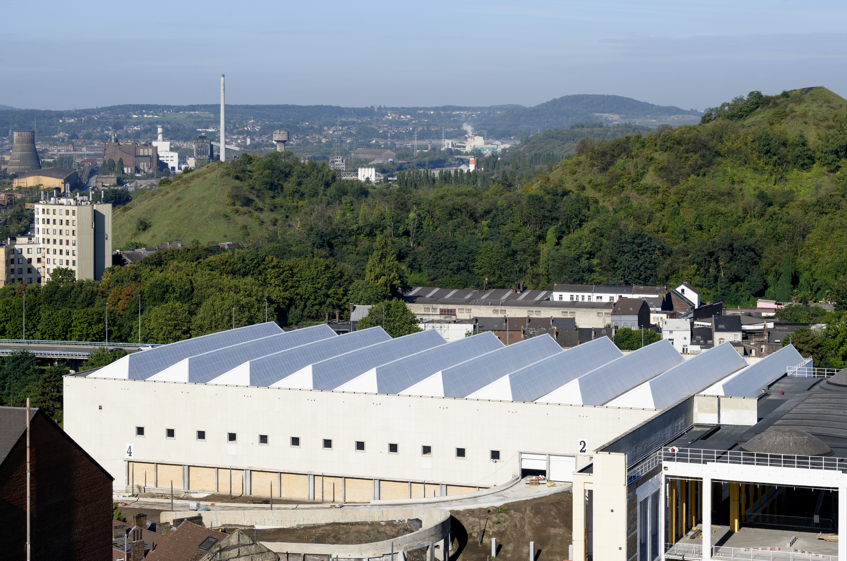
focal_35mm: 82
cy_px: 280
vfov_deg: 16.6
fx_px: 1925
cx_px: 424
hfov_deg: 24.8
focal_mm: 82
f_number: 11
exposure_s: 1/320
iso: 200
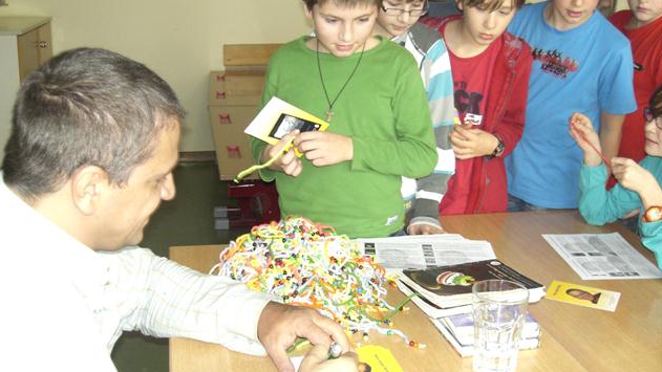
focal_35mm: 42
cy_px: 158
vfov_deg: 28.3
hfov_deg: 48.4
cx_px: 328
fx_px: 737
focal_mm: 6.3
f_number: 3.1
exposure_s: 1/60
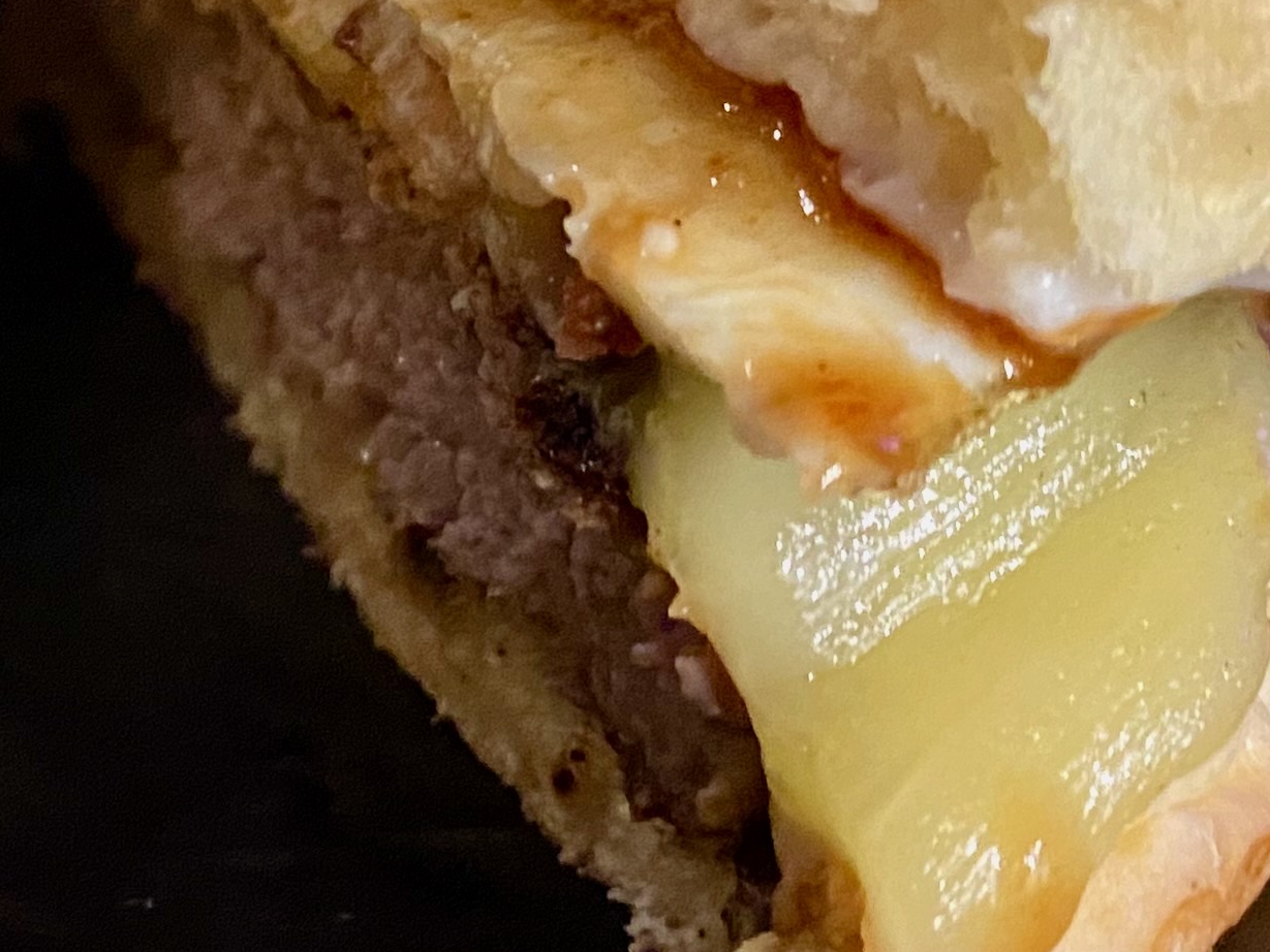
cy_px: 69
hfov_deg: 22.1
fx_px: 3009
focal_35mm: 82
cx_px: -250
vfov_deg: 17.7
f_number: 1.8
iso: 500
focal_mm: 4.25
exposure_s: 1/30
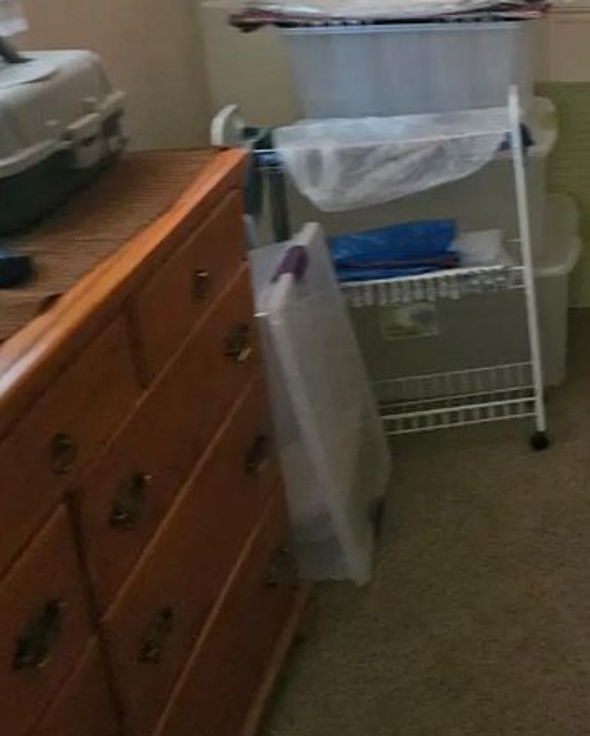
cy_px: 105
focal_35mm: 52
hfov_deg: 25.4
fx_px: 1134
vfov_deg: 34.4
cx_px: 755
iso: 640
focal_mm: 5.4
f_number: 1.8
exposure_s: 1/24
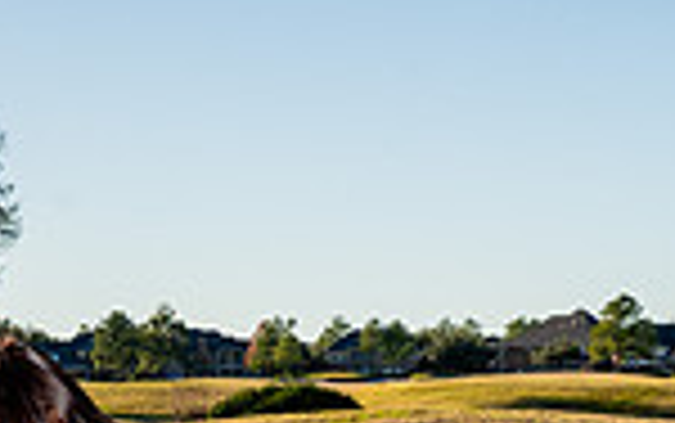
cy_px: 963
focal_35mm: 113
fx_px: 2080
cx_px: 86
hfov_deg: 18.2
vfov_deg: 10.3
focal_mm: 37
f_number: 8
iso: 100
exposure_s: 1/250
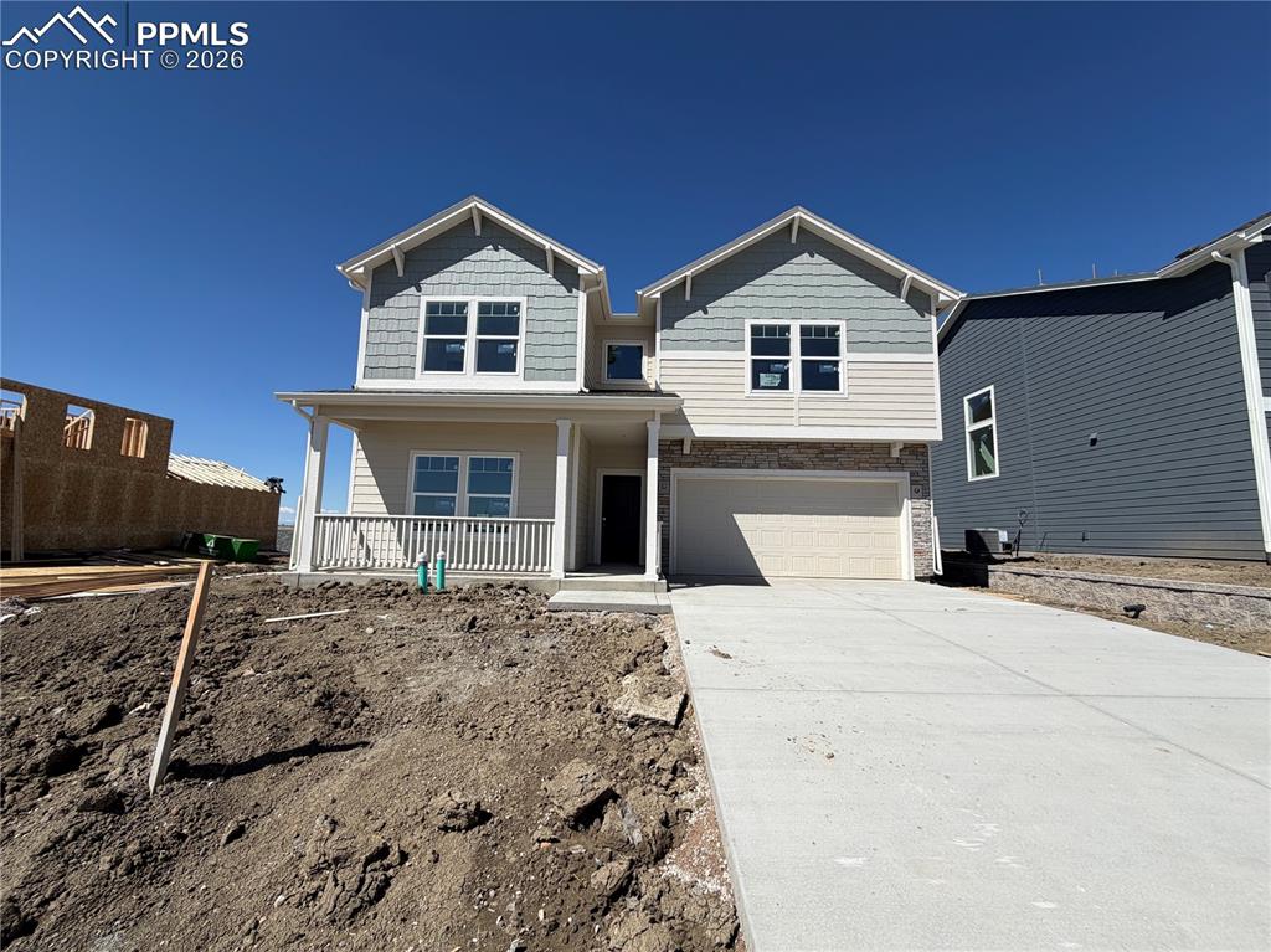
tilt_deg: +7.7
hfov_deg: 102.1
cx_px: 636
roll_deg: -1.5
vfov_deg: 85.6
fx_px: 514
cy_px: 476
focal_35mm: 14
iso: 20
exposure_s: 1/1431
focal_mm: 2.22
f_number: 2.2
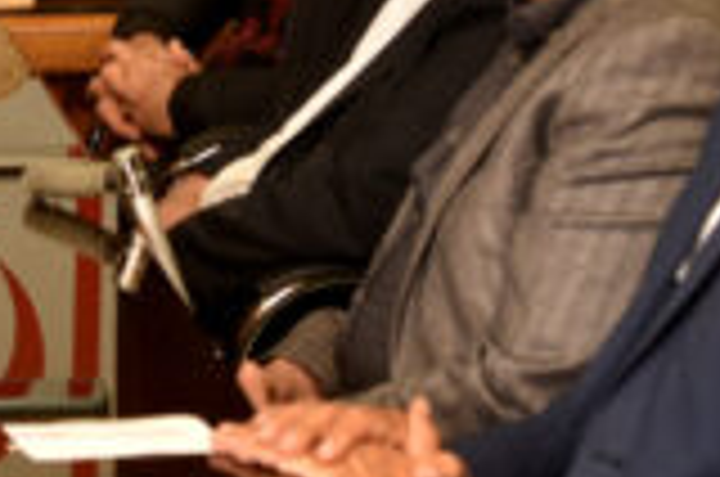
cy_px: -124
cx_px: -297
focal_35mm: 218
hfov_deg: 9.3
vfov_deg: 6.2
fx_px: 4351
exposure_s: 1/125
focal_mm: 50
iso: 800
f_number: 4.5
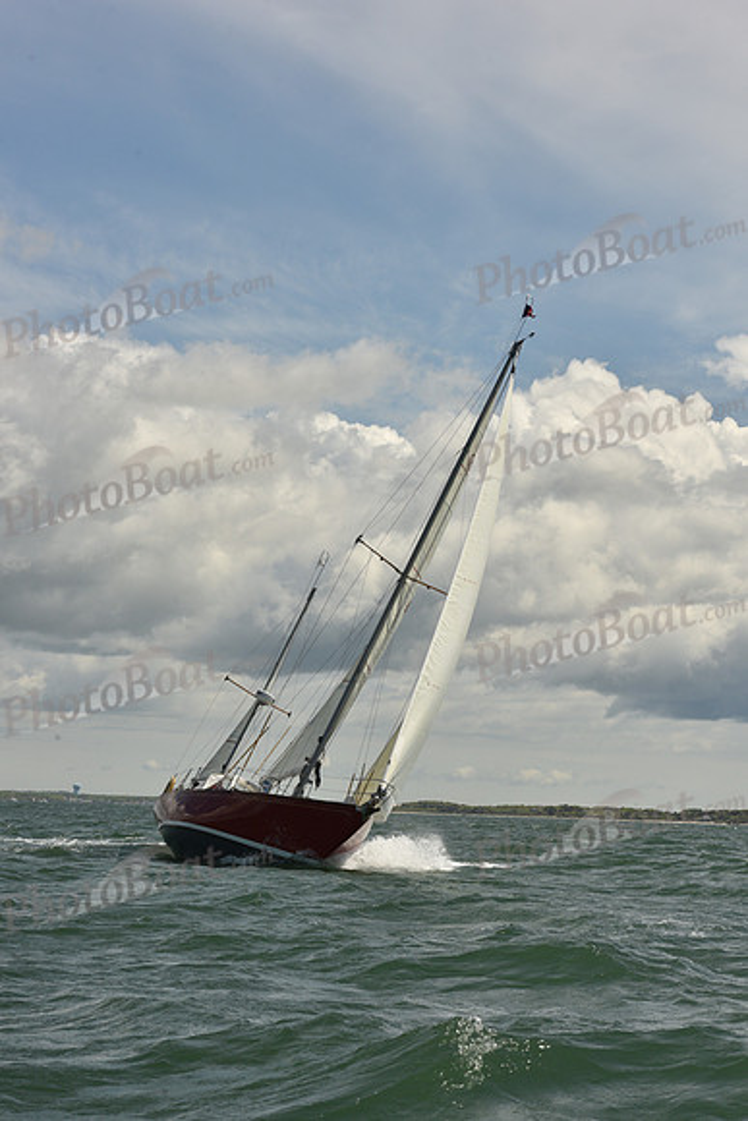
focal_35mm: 90
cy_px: 560
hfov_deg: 15.2
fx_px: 2803
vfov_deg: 22.6
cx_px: 374
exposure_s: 1/800
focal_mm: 90
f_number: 13
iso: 320
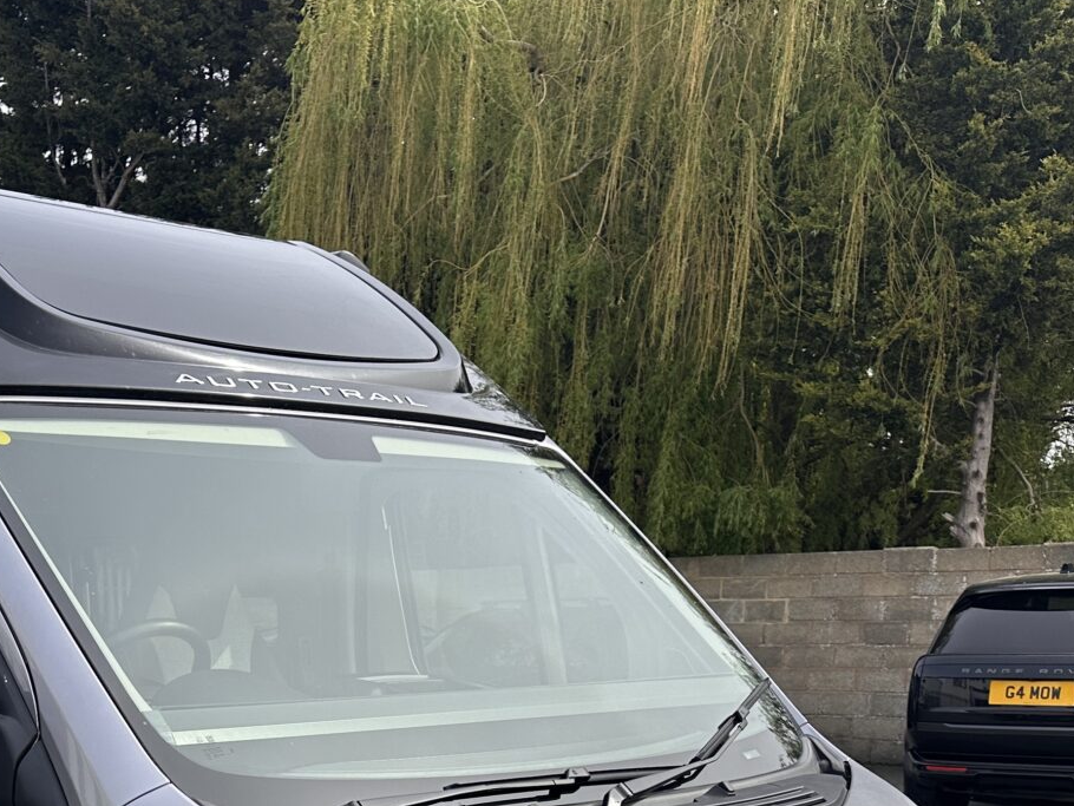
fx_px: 1676
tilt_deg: -11.1
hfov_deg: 33.7
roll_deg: -0.2
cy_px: 893
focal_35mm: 54
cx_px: 116
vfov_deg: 25.1
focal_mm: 6.86
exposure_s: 1/2525
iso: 80
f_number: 1.78
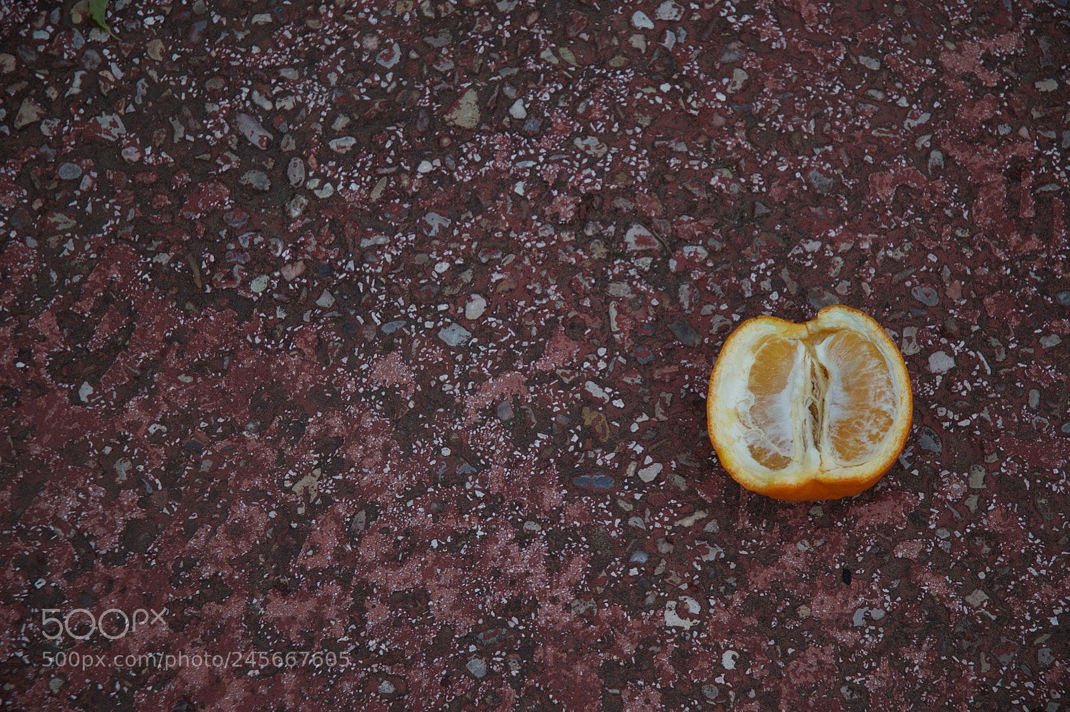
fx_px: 3118
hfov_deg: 19.5
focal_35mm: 105
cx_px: 535
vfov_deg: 13.0
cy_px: 356
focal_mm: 70
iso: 200
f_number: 4.5
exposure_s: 1/250
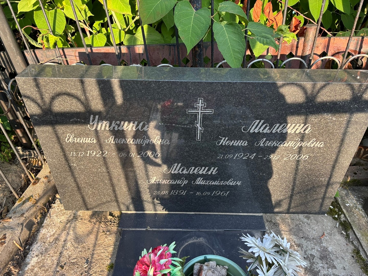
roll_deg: +3.3
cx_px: 184
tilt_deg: -37.4
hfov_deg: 67.3
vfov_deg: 53.1
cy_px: 138
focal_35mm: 26
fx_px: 276
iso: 40
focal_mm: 5.96
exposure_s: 1/210
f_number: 1.6
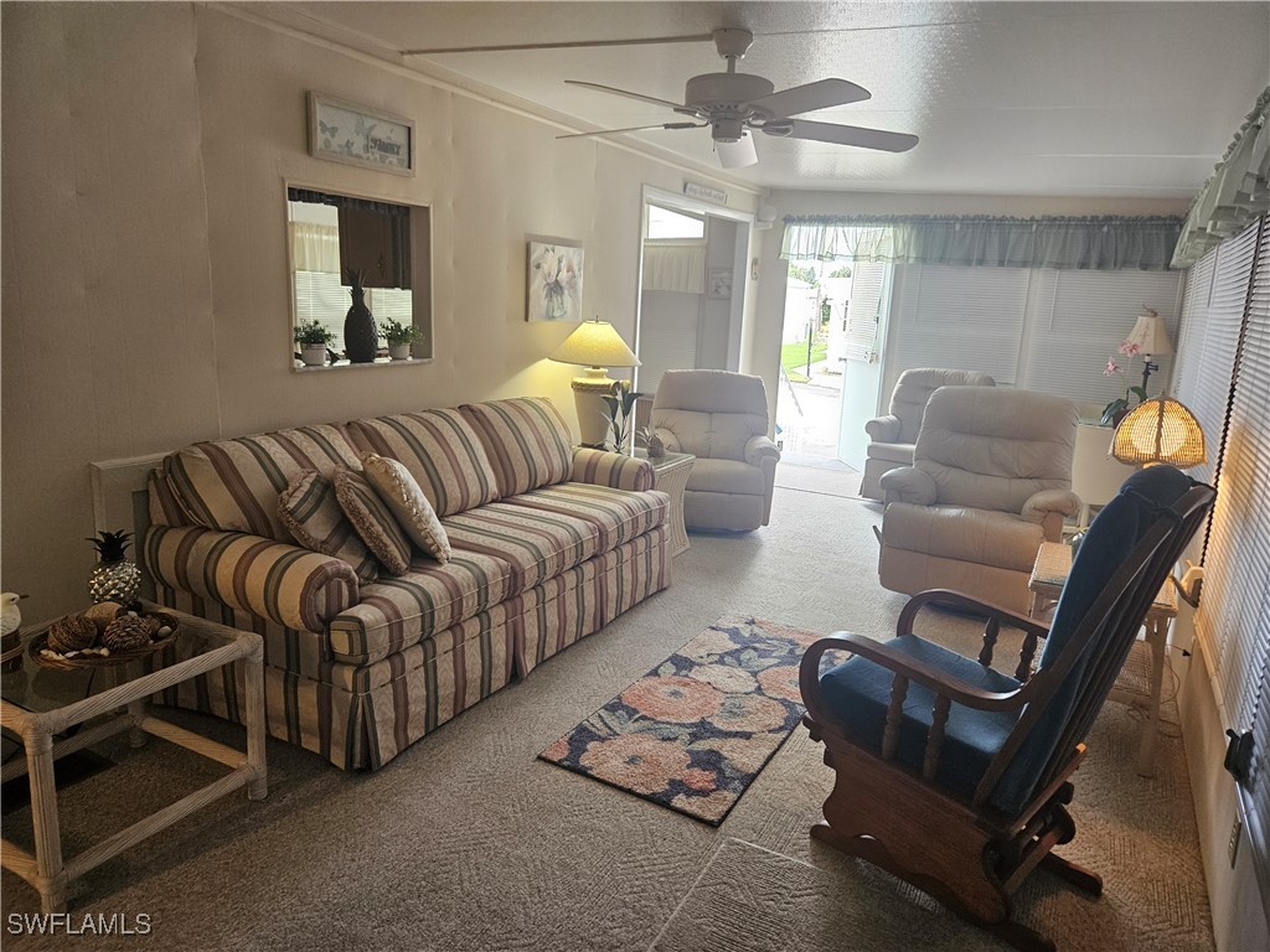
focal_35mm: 23
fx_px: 844
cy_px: 476
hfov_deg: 73.9
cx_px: 635
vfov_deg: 58.9
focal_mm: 5.4
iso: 200
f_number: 1.8
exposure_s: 1/120
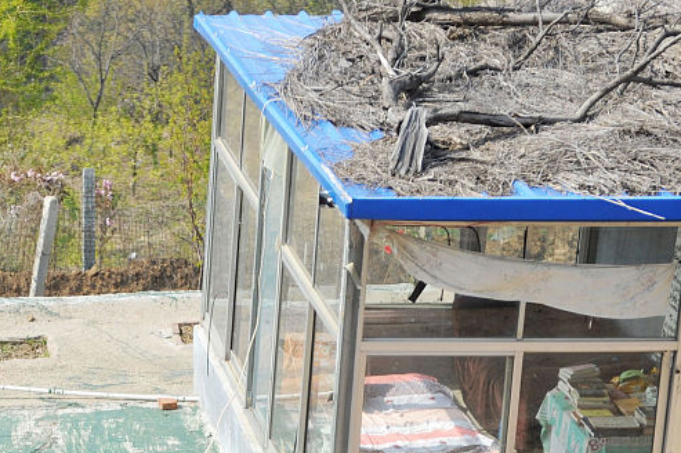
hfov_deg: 14.0
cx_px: 115
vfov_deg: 9.3
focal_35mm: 146
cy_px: 465
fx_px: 2760
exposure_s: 1/2500
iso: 220
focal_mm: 60
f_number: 3.2
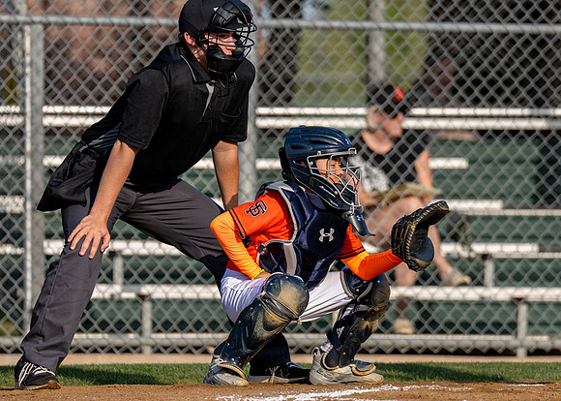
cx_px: 331
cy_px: 174
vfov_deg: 2.7
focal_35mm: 526
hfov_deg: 3.8
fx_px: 8382
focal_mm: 200
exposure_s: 1/2500
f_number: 2.8
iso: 160
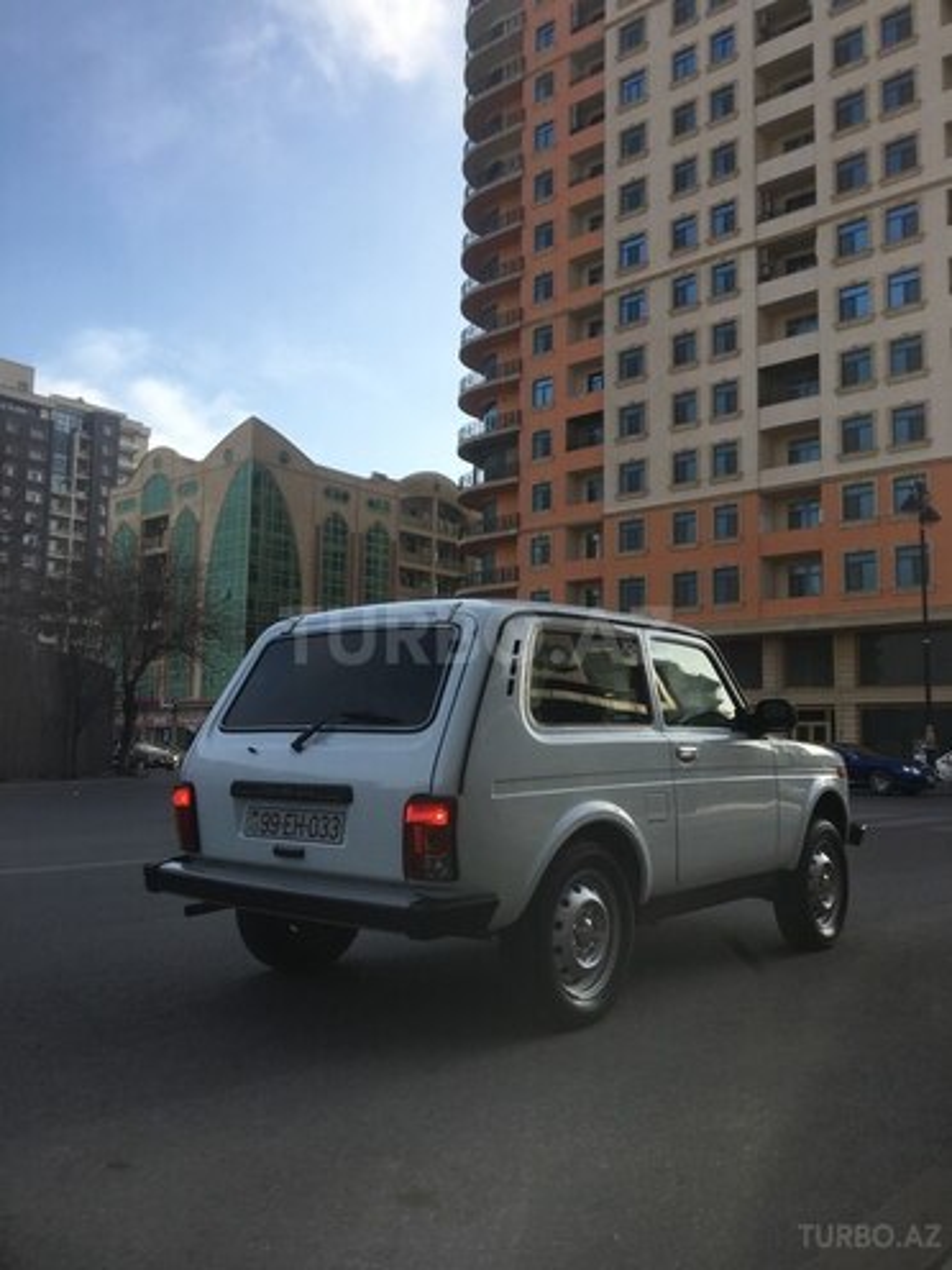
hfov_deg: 48.2
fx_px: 1063
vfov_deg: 61.7
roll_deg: -2.7
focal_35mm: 29
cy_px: 635
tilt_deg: +6.9
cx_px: 476
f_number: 2.2
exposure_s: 1/1115
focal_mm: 4.15
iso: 25
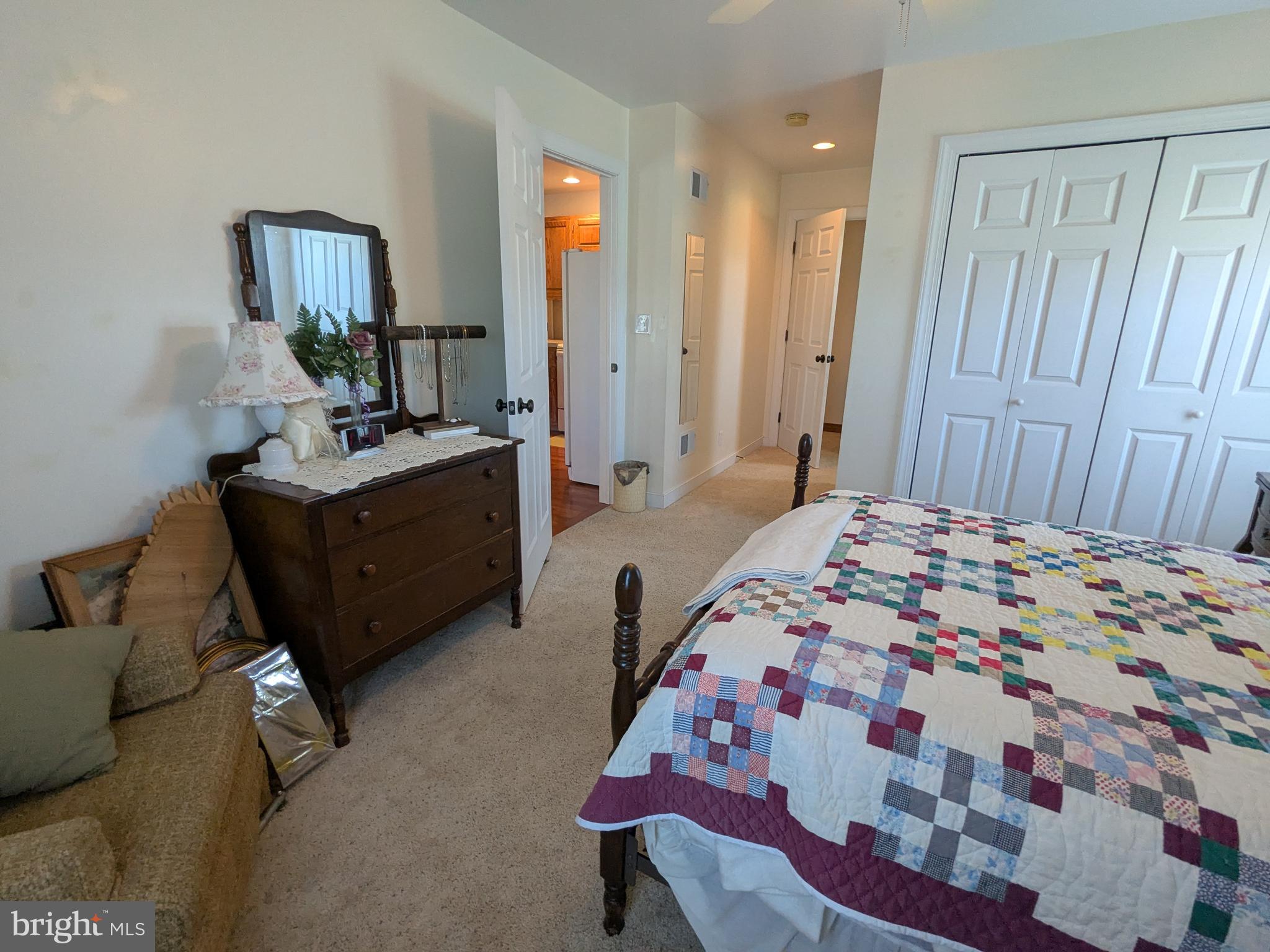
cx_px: 635
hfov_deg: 94.5
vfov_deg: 78.1
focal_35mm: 16
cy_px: 476
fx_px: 587
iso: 316
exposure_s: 1/60
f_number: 2.2
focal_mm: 2.35
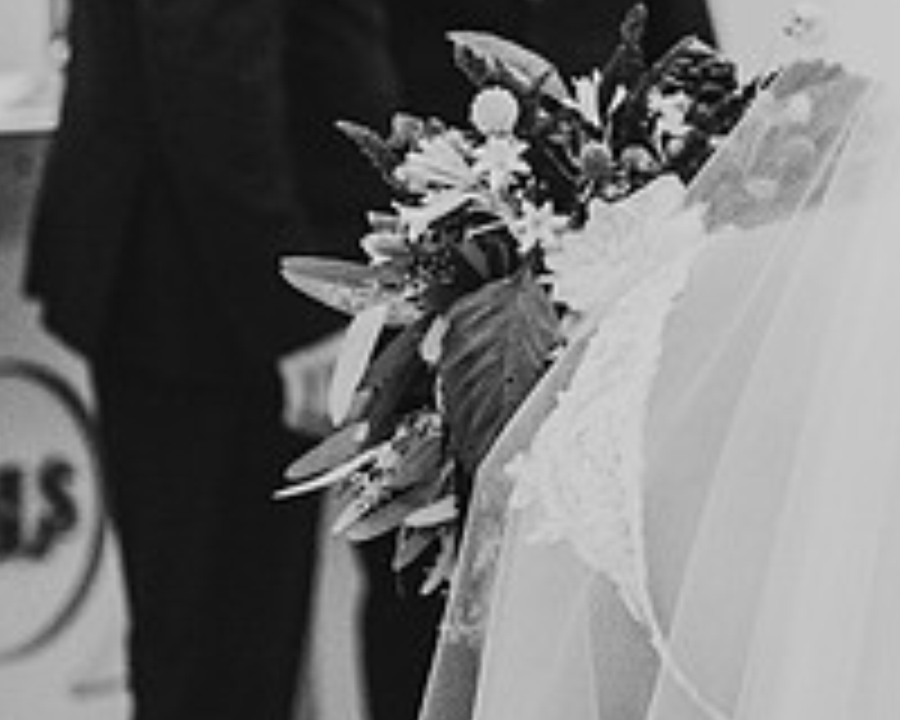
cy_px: -92
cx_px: 994
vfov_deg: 10.7
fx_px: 3809
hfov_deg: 13.2
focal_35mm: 143
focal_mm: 35
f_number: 1.8
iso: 1000
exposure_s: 1/800
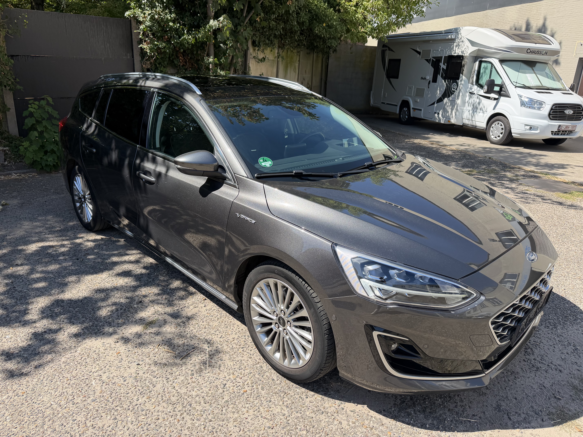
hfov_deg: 71.6
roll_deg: -1.6
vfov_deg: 56.8
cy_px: 218
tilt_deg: -18.9
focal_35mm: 24
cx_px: 292
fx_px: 404
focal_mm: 6.76
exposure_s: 1/2525
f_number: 1.78
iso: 100
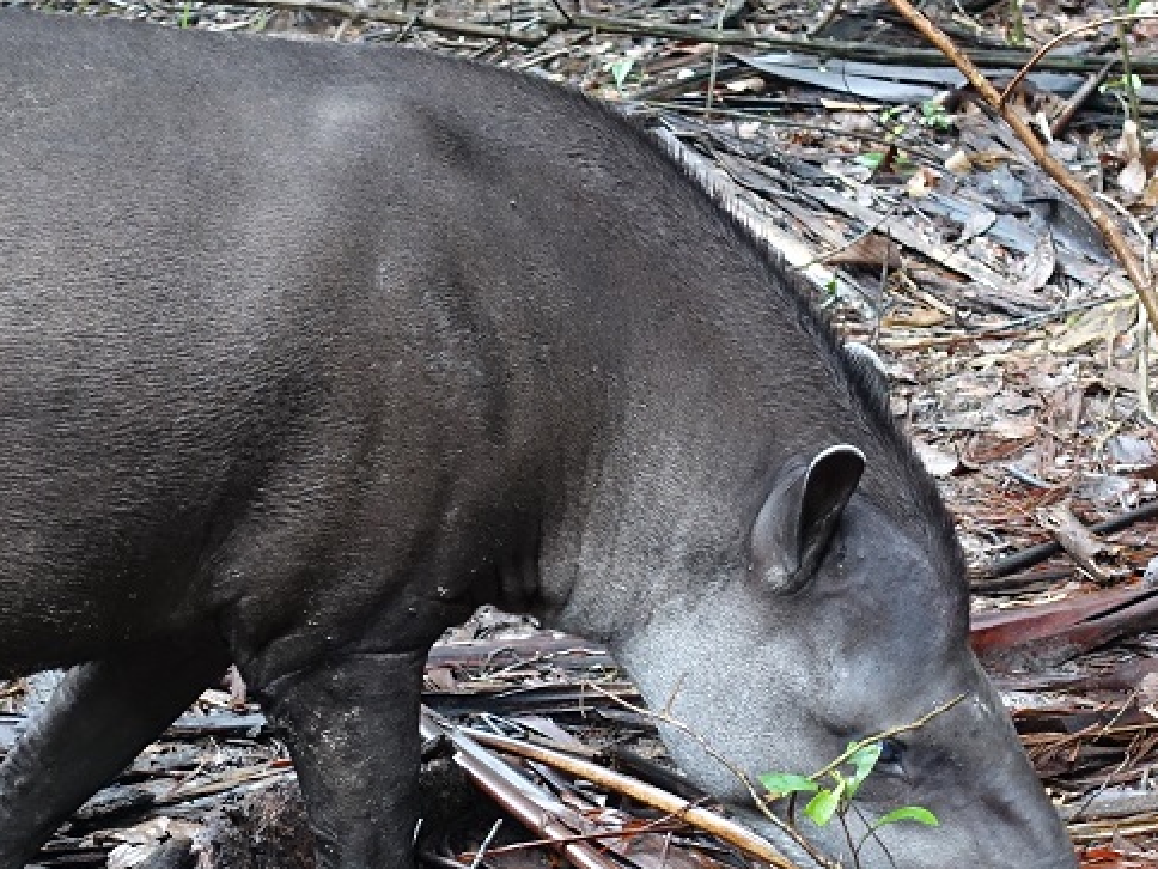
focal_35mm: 100
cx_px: 317
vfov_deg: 14.8
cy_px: 536
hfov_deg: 19.5
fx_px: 3345
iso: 800
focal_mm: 14.5
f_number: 2.8
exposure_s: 1/30
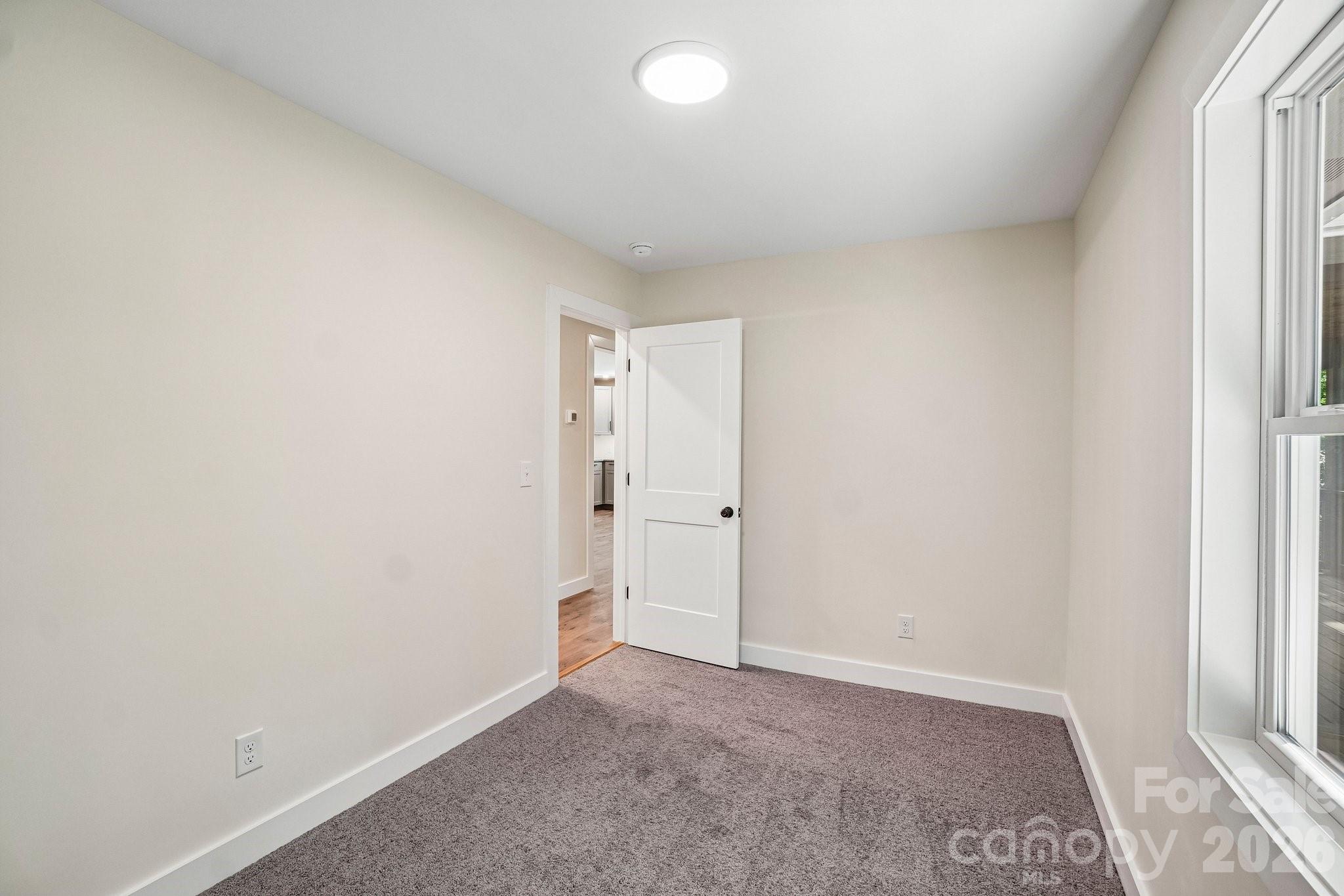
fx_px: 560
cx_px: 672
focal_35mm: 15
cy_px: 448
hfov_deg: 100.4
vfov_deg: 77.3
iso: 400
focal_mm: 10
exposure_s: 1/20
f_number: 8
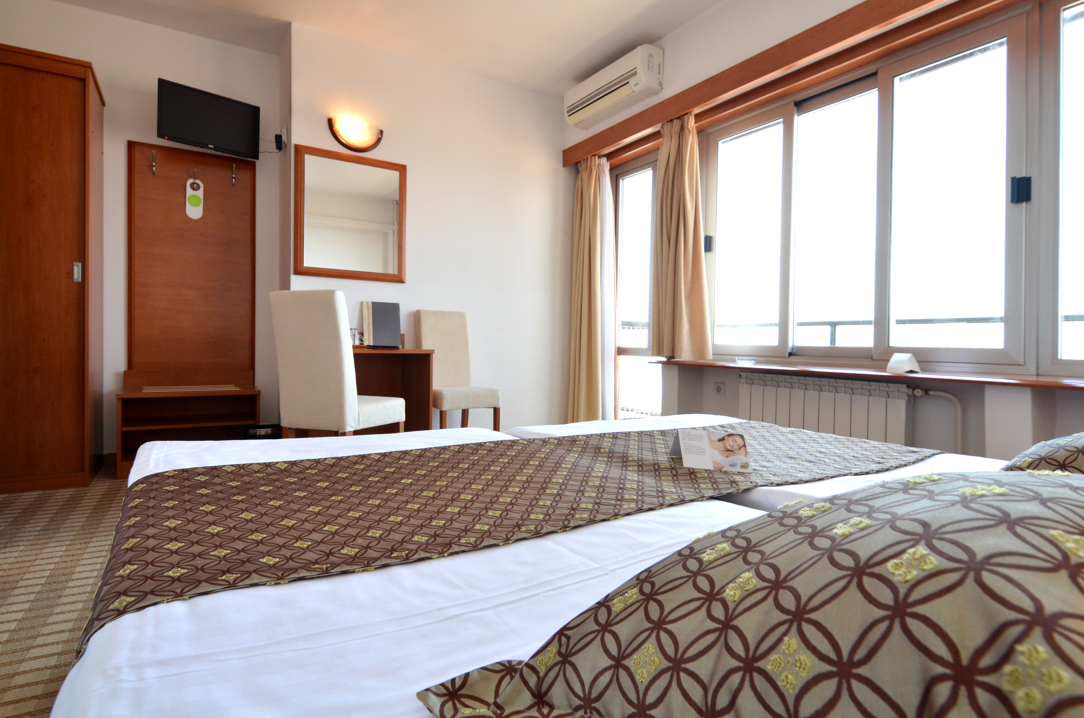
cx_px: 542
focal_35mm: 16
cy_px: 359
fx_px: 496
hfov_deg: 95.1
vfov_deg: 71.8
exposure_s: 1/80
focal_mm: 11
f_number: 7.1
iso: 640
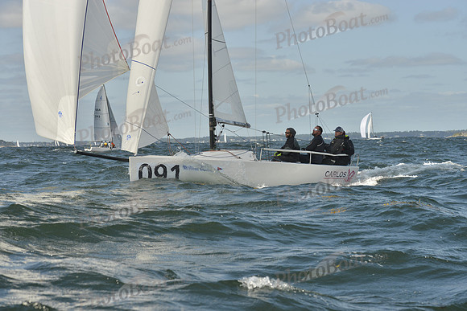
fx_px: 1194
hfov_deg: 22.1
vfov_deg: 14.9
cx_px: 234
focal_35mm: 92
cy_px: 156
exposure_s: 1/1600
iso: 400
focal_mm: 92
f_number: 9
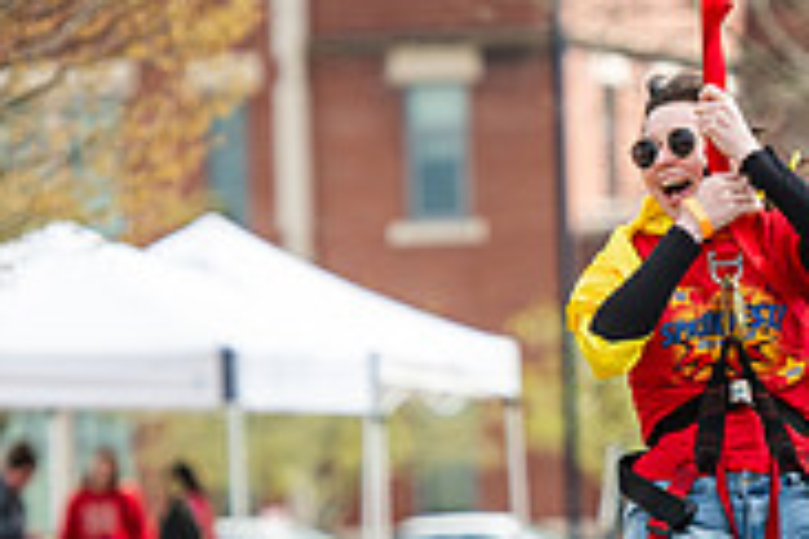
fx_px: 11055
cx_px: 747
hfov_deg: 4.2
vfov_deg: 2.8
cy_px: 360
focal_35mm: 492
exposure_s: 1/1000
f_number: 3.5
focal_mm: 155
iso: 200
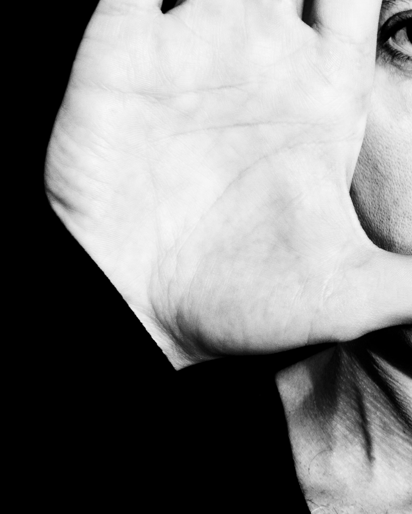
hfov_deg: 12.7
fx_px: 1818
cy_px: 234
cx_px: 465
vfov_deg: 16.1
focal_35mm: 119
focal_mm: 31
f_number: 14
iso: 200
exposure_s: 1/100
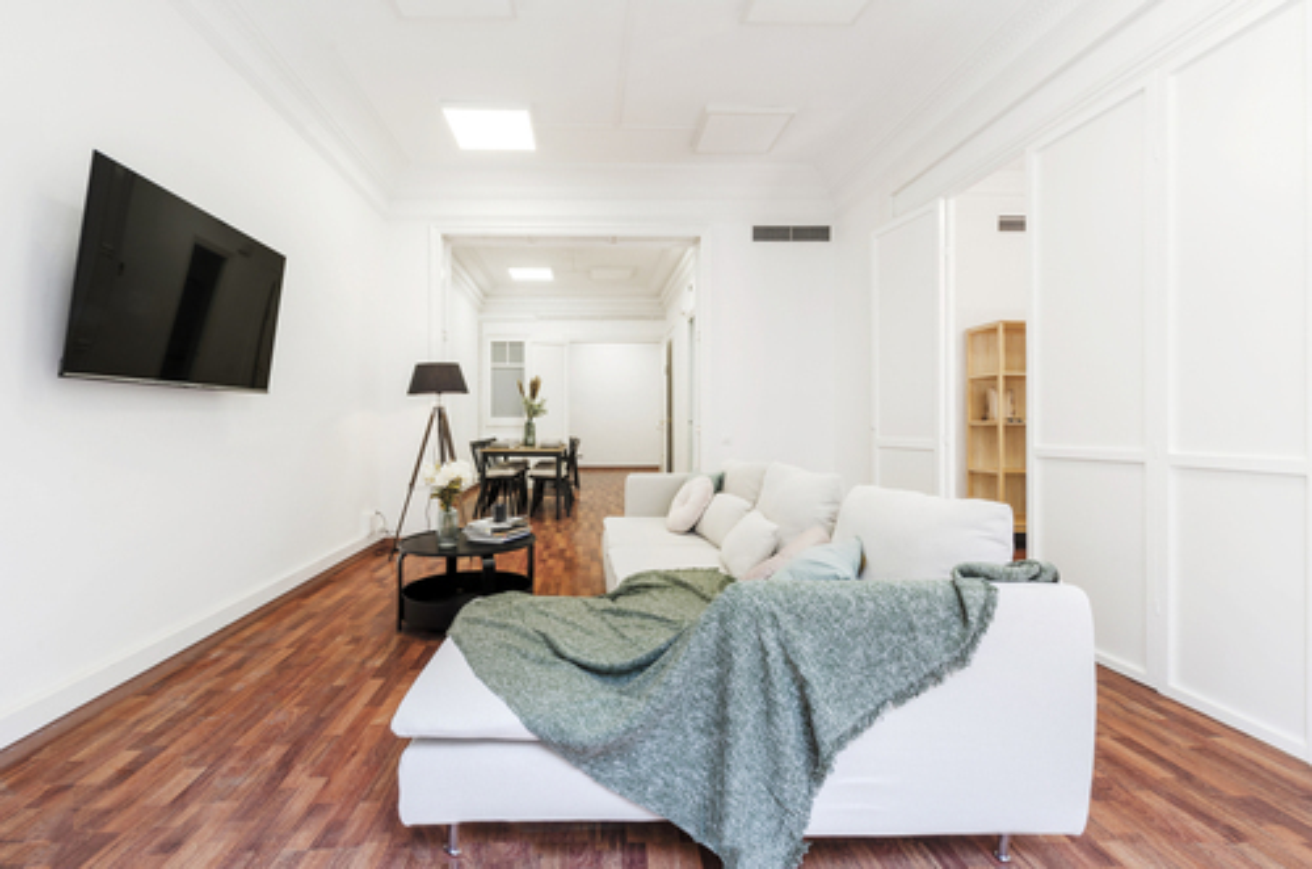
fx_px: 545
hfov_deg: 100.5
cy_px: 434
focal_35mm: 15
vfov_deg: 77.1
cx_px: 656
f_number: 13
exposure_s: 1.6
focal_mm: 10
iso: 100
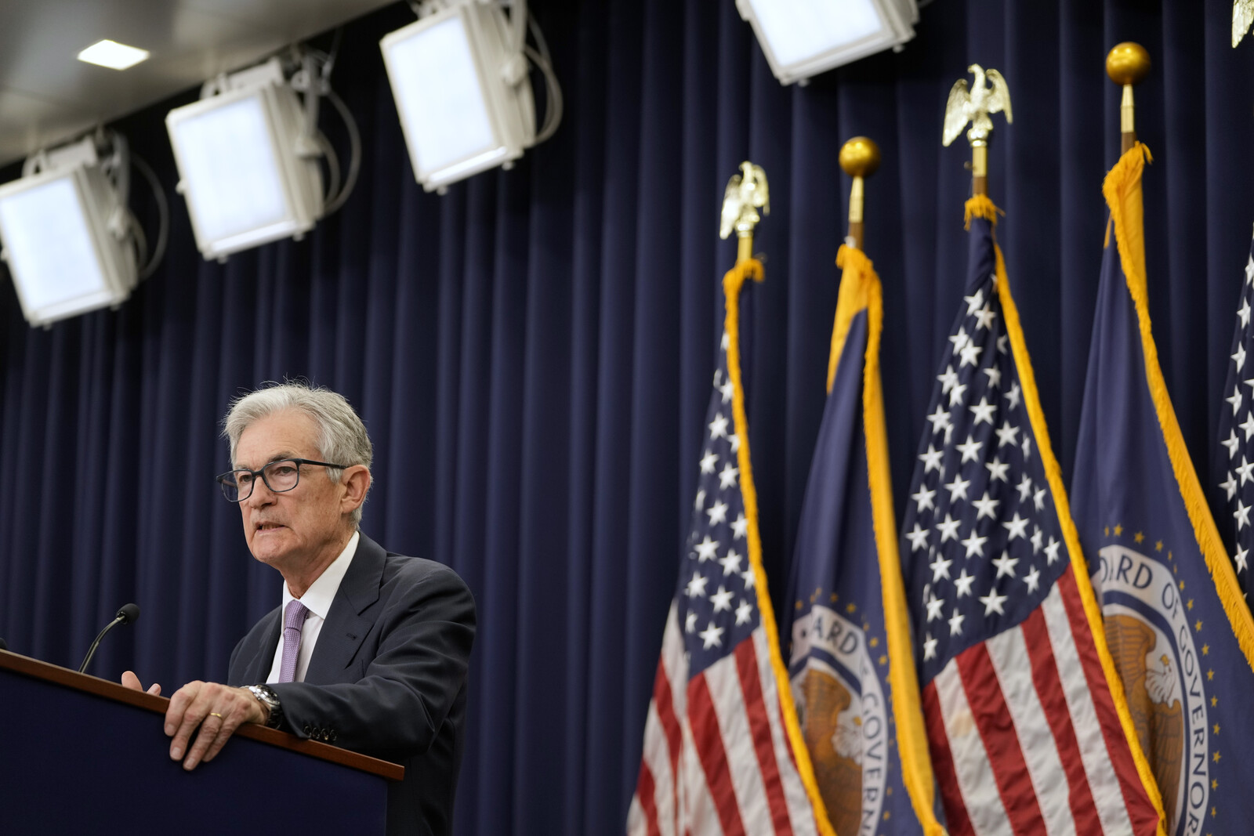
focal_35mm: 105
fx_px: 3658
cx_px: 627
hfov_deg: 19.5
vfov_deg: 13.0
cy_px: 418
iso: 1000
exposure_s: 1/500
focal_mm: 105
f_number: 2.8
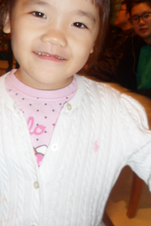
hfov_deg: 33.1
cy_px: 67
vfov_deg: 47.3
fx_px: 252
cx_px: 49
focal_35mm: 40
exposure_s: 1/15
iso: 100
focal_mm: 4.9
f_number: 3.3
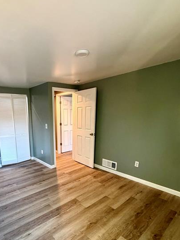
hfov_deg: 64.3
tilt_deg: -12.8
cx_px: 60
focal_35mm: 20
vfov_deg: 80.6
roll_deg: +1.0
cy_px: 147
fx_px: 139
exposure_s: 1/60
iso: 400
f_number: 2.2
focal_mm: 2.22
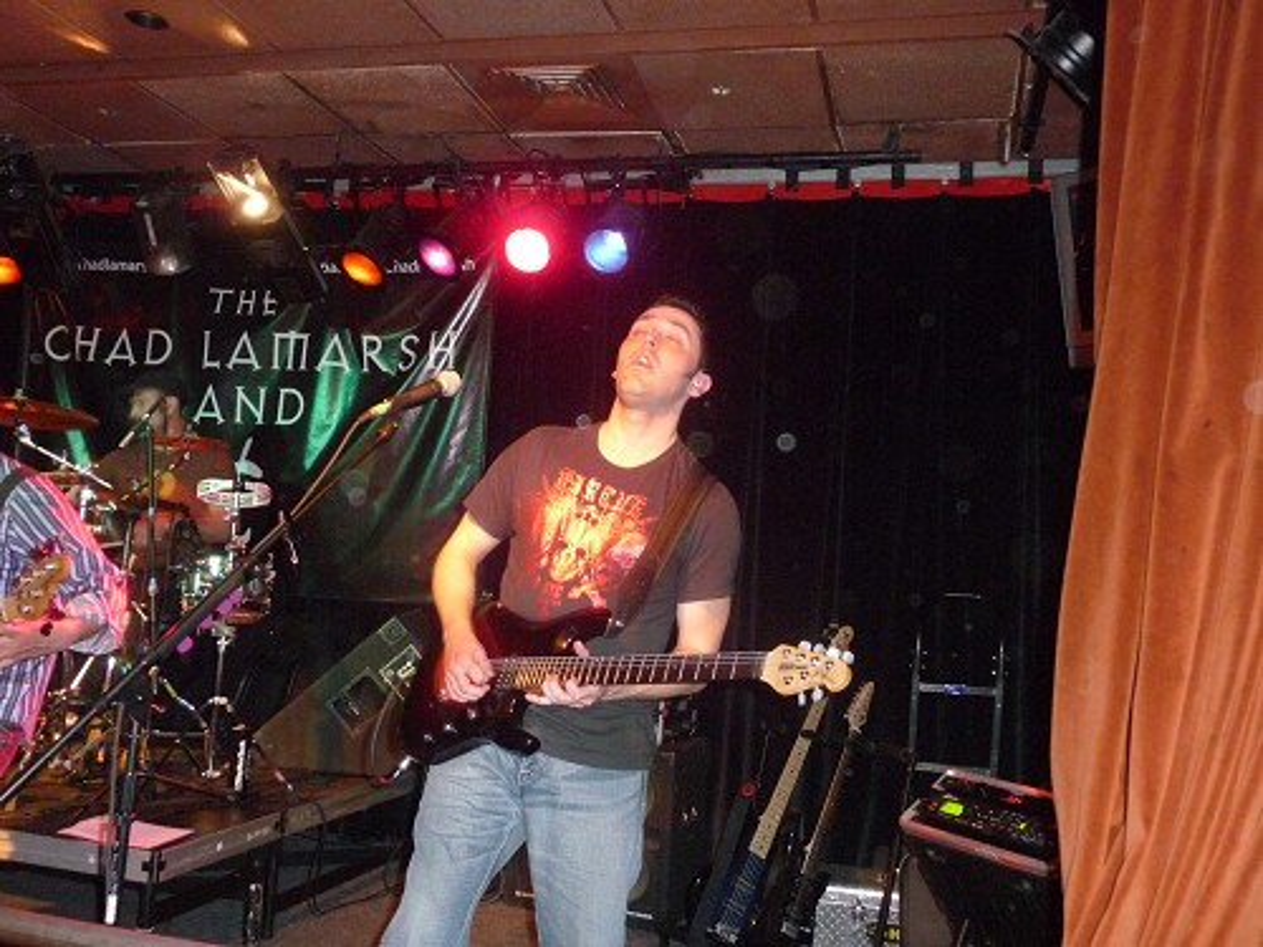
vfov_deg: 44.2
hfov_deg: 56.8
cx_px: 632
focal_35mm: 32
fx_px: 1168
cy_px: 474
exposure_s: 1/8
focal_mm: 5.3
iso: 640
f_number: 3.5
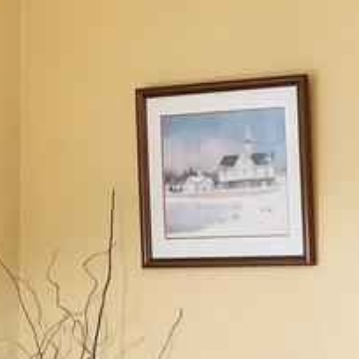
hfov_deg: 11.2
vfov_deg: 12.0
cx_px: 651
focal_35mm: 145
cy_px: 201
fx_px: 1701
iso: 400
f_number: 7.1
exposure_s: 1/2.5
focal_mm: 17
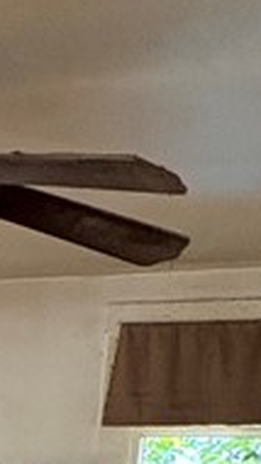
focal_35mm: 82
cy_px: 637
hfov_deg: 11.6
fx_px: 1008
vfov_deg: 22.5
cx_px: -405
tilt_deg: -9.4
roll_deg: +0.0
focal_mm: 2.22
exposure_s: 1/60
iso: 640
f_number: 2.2
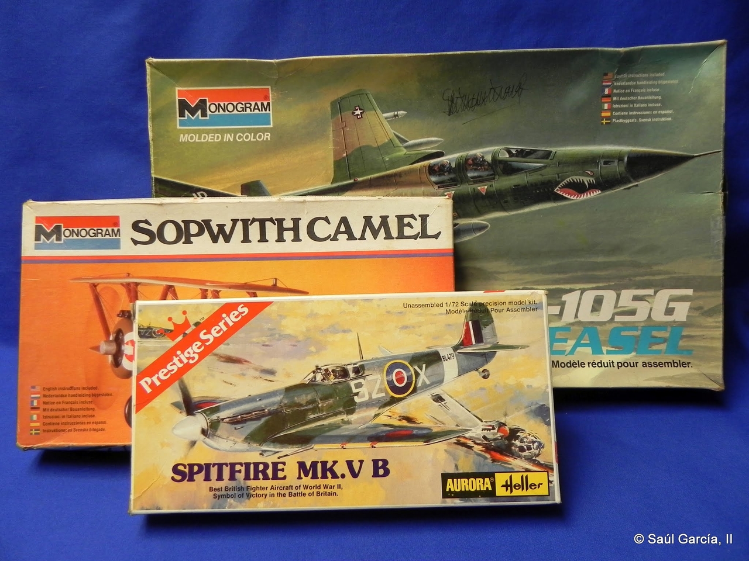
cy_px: 280
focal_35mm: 29
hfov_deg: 61.7
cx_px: 374
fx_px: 627
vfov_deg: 48.2
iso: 160
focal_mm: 5.2
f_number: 2.8
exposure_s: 1/30
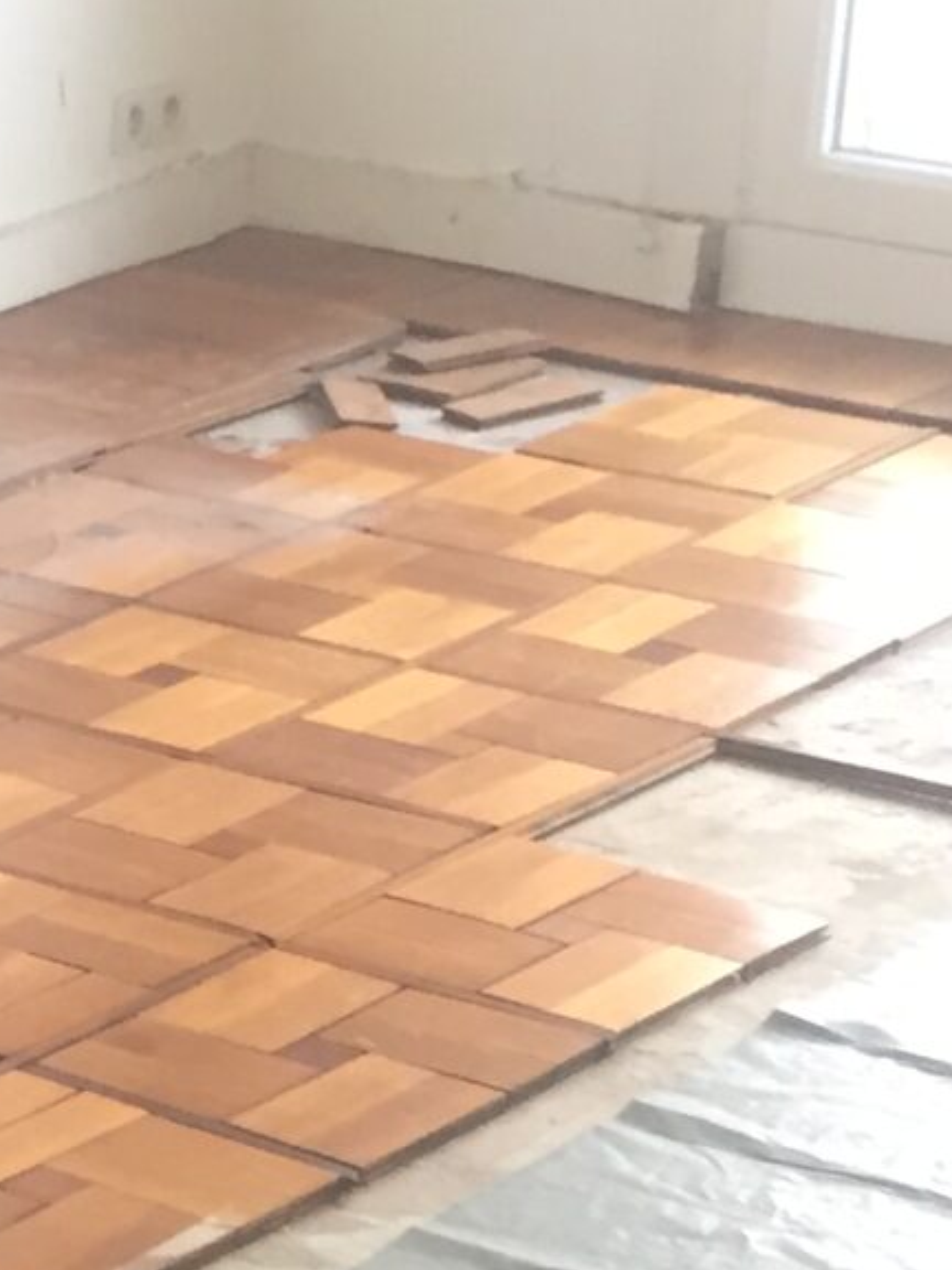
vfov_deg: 14.6
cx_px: -423
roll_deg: +2.2
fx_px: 4730
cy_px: 1676
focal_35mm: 129
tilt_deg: -28.4
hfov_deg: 11.1
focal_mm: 4.15
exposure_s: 1/33
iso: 50
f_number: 2.2
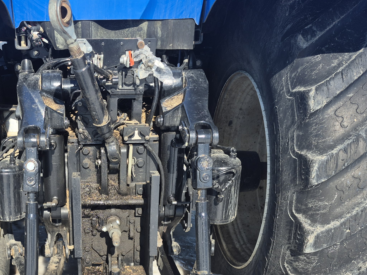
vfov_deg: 31.5
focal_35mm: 45
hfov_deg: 40.8
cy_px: 211
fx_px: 477
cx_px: 88
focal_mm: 5.4
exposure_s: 1/1504
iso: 25
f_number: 1.8
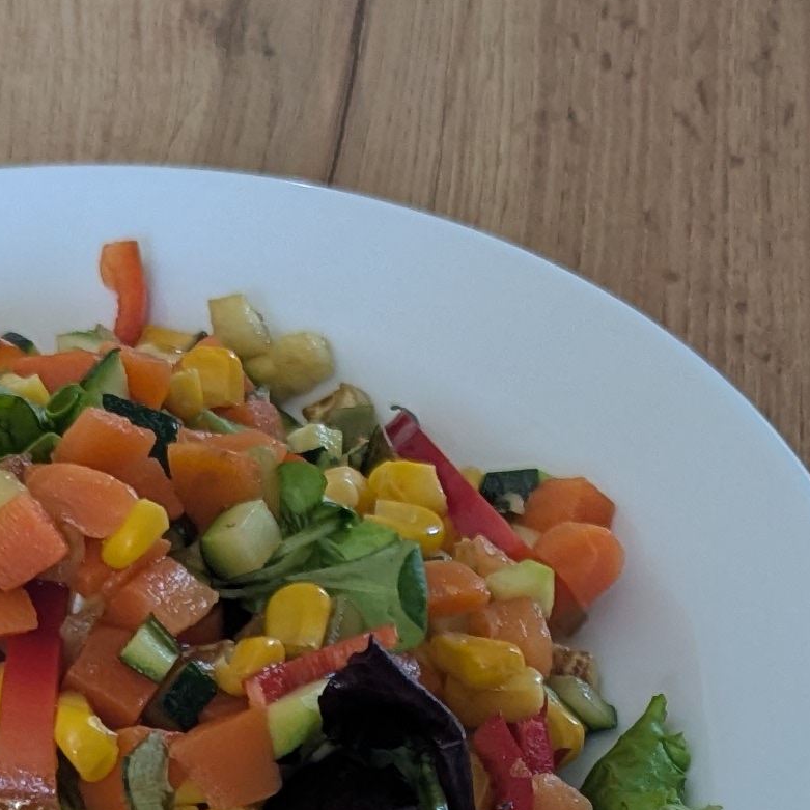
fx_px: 2939
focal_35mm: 111
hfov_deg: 15.2
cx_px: 925
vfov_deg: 14.8
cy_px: 1121
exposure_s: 1/60.1
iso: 239
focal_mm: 6.81
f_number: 1.85
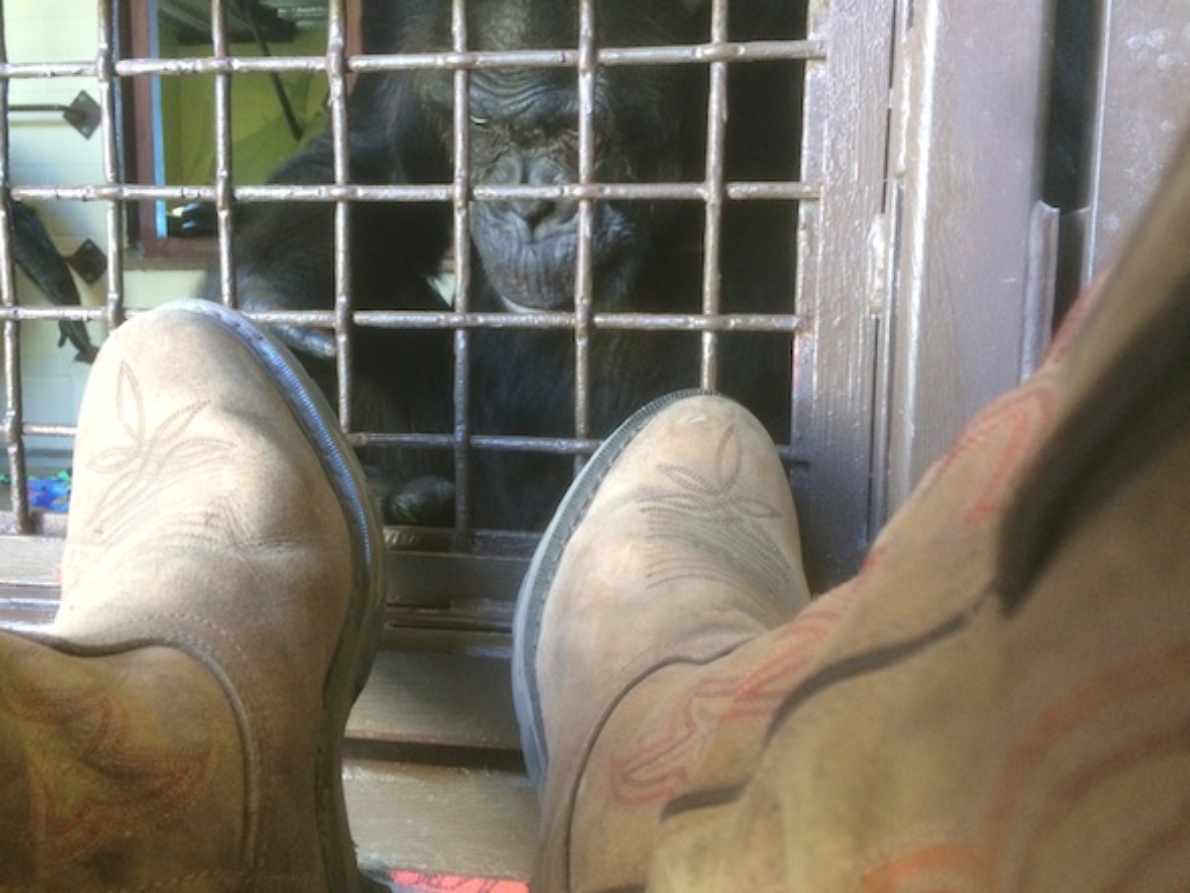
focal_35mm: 29
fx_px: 997
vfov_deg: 48.3
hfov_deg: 61.6
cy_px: 446
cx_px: 595
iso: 200
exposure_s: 1/30
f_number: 2.2
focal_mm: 4.15
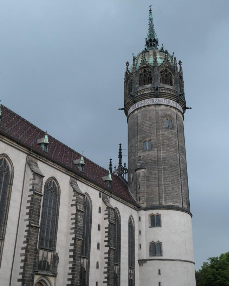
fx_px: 322
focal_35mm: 38
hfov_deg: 39.2
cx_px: 114
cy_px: 167
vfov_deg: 47.7
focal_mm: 12
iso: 640
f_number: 3.6
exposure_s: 1/80
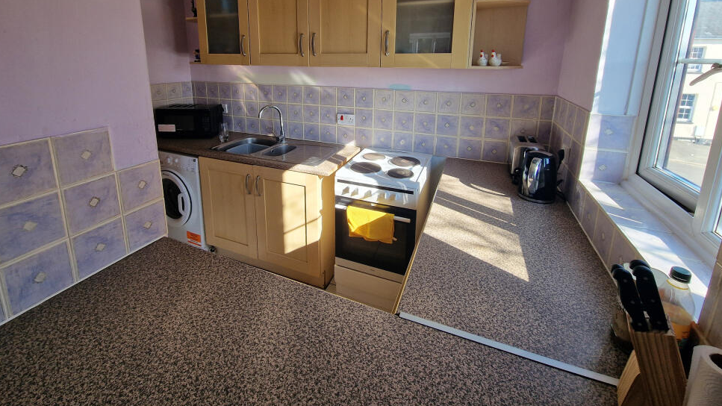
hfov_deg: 103.0
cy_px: 122
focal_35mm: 15
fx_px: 287
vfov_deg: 67.7
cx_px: 348
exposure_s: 1/166
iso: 50
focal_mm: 2.2
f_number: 2.2
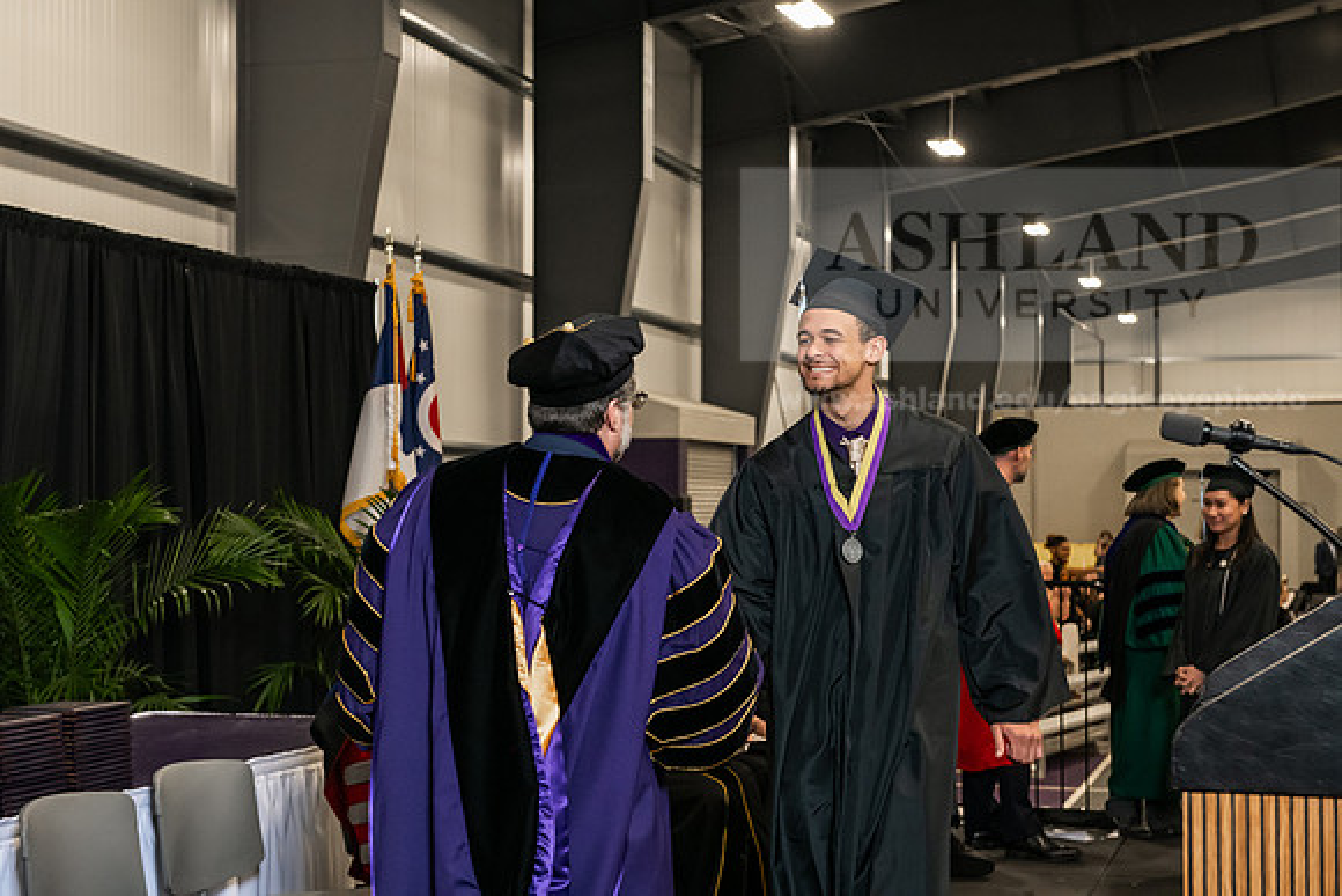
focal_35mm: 58
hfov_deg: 34.5
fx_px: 2163
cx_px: 671
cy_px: 448
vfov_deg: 23.4
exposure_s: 1/200
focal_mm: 58
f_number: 5
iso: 2500
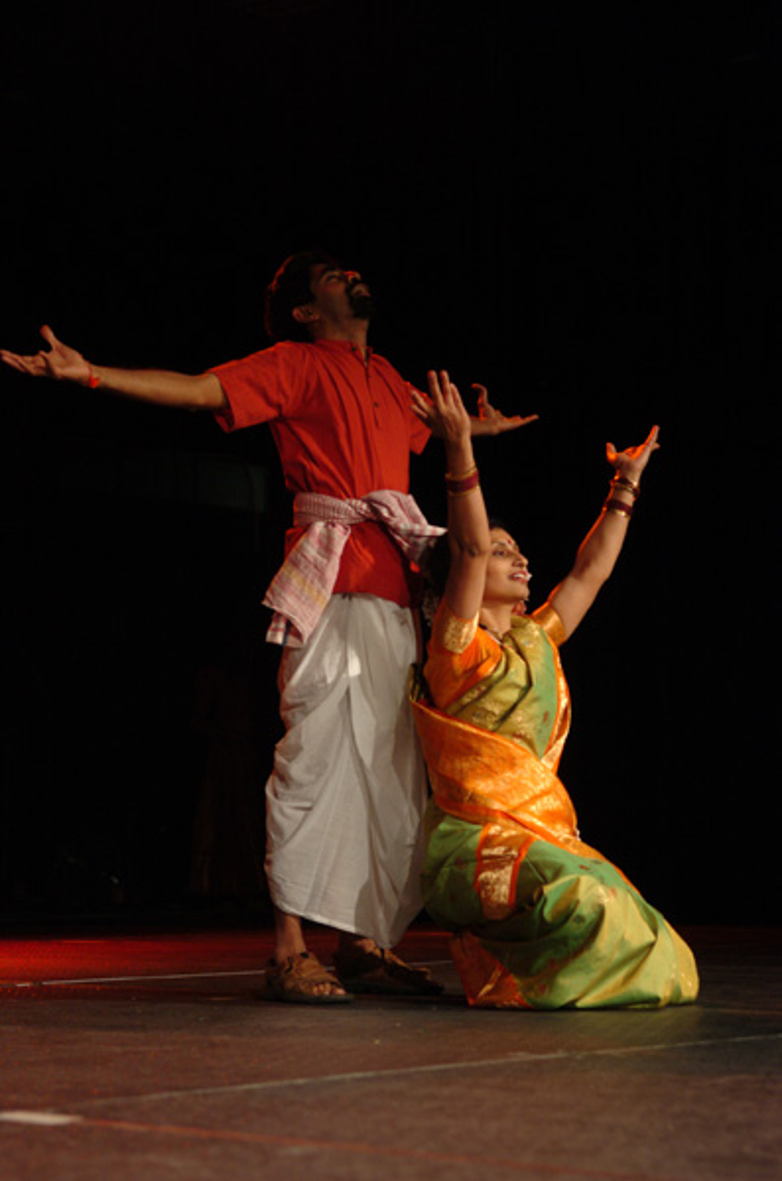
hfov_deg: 16.5
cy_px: 590
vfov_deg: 24.7
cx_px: 391
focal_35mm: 82
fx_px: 2702
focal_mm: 55
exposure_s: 1/80
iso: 400
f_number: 2.8
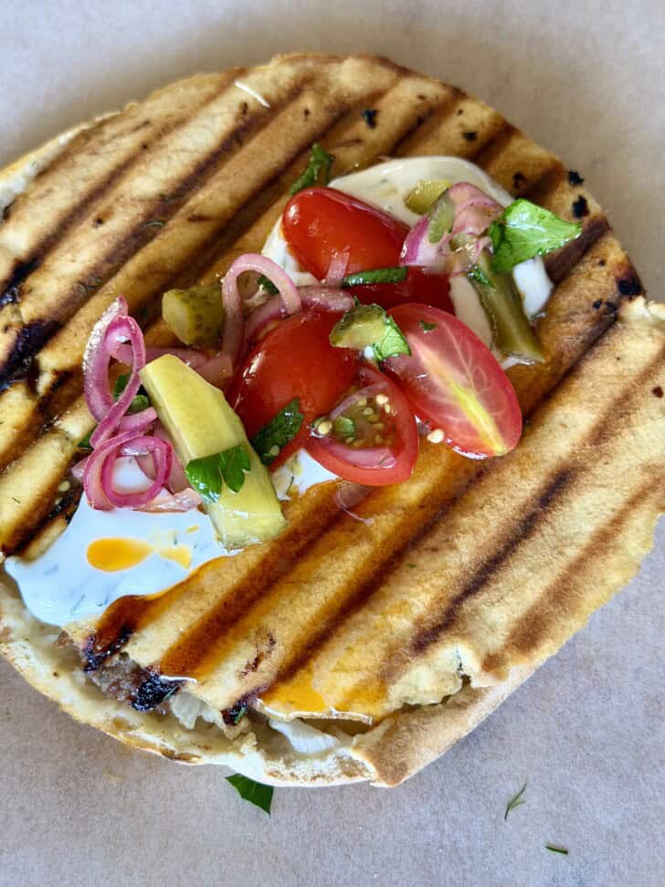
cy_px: 444
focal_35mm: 48
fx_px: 1230
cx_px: 332
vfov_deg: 39.7
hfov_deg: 30.3
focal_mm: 6.8
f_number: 1.8
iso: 250
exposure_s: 1/60
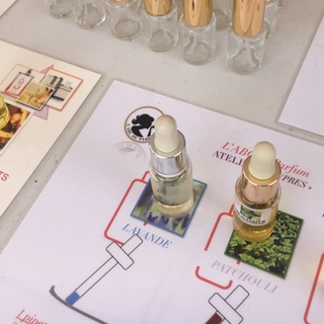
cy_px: 97
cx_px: 160
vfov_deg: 33.6
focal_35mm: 50
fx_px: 529
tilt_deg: -53.4
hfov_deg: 34.0
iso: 25
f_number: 2.2
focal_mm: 4.15
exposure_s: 1/785
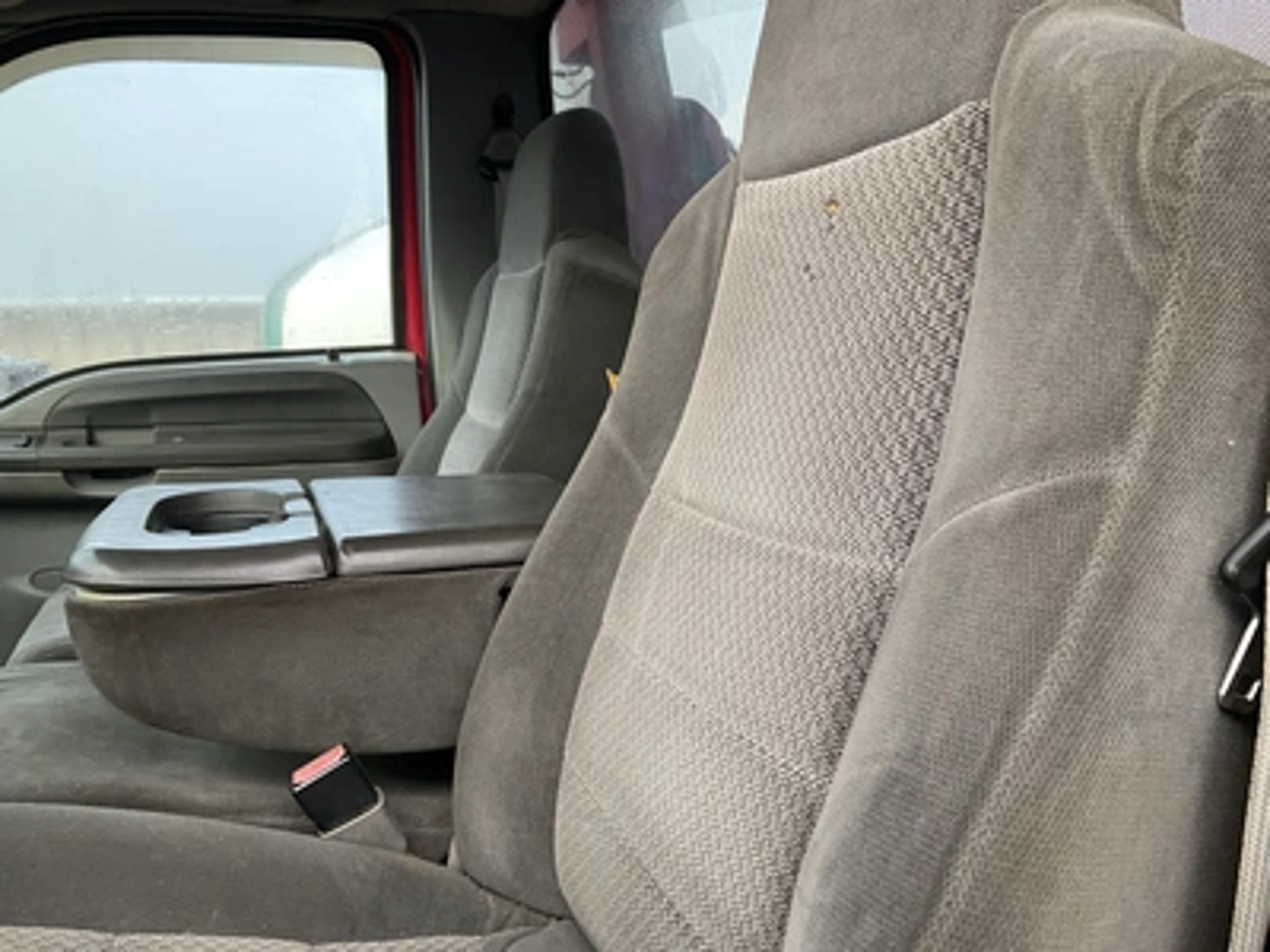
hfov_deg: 61.7
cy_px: 476
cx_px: 635
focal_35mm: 29
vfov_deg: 48.2
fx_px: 1064
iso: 32
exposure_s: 1/122
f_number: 1.8
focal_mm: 3
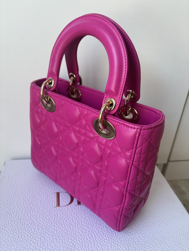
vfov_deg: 67.3
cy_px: 126
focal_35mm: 26
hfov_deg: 53.1
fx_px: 189
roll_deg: -4.3
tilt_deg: -29.1
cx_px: 94
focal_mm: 5.96
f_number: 1.6
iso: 125
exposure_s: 1/121
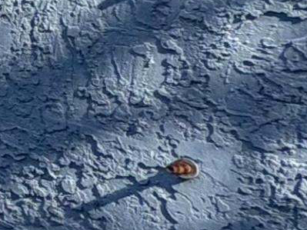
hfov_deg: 10.1
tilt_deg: -3.4
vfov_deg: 13.9
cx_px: -720
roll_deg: -2.6
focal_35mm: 101
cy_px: -100
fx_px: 895
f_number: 2.2
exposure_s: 1/849
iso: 40
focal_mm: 2.22
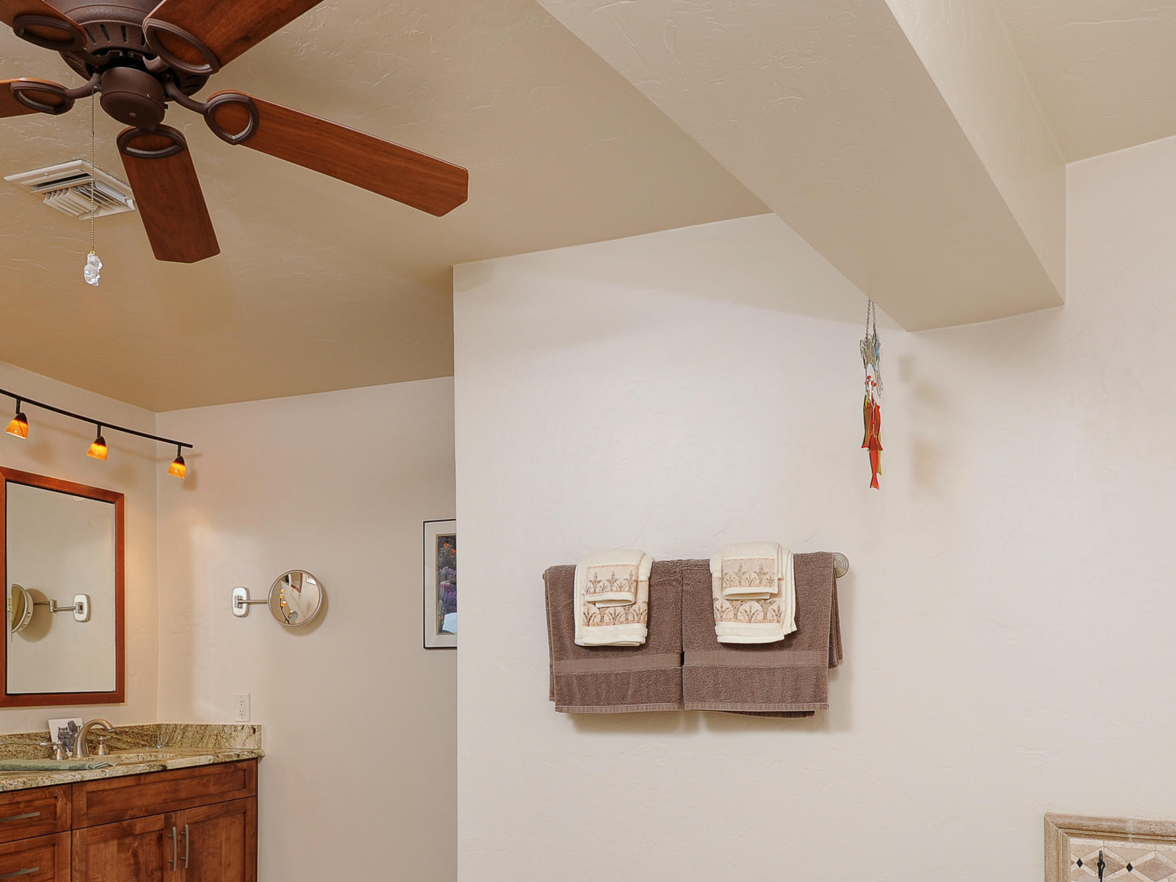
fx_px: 883
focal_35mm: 26
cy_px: 654
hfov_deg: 67.3
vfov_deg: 51.0
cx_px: 587
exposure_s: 1/50
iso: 400
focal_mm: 16
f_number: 7.1
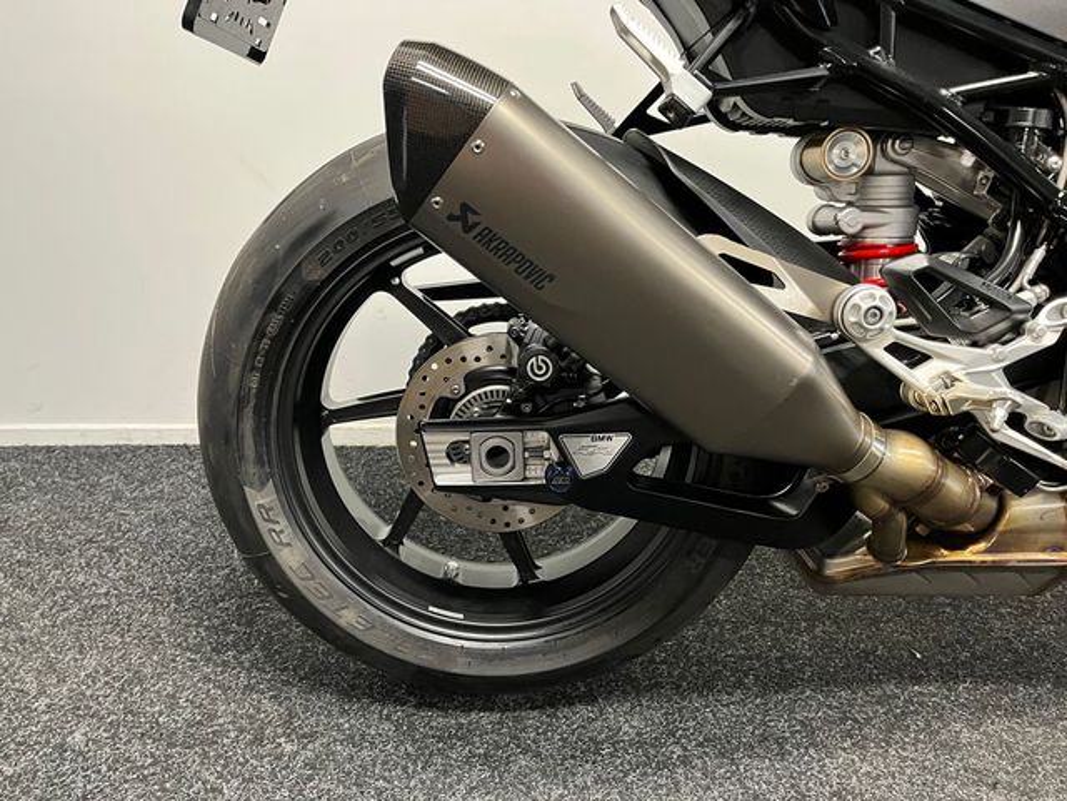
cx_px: 534
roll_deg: +0.4
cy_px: 400
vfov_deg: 53.1
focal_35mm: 26
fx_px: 801
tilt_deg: -20.8
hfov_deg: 67.3
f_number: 1.6
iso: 400
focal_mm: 5.1
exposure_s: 1/50
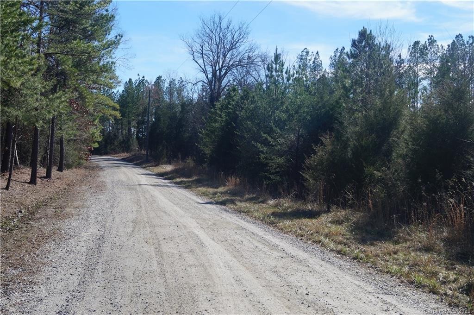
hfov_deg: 43.7
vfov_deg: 29.8
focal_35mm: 45
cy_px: 158
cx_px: 237
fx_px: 592
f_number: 8
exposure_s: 1/100
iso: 100
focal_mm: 30
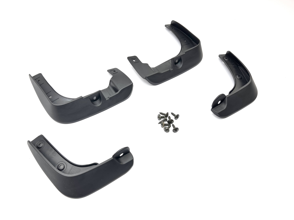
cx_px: 147
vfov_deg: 53.1
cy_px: 110
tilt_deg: -57.0
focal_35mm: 26
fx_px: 221
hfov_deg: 67.3
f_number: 1.5
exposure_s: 1/154
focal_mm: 5.7
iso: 50
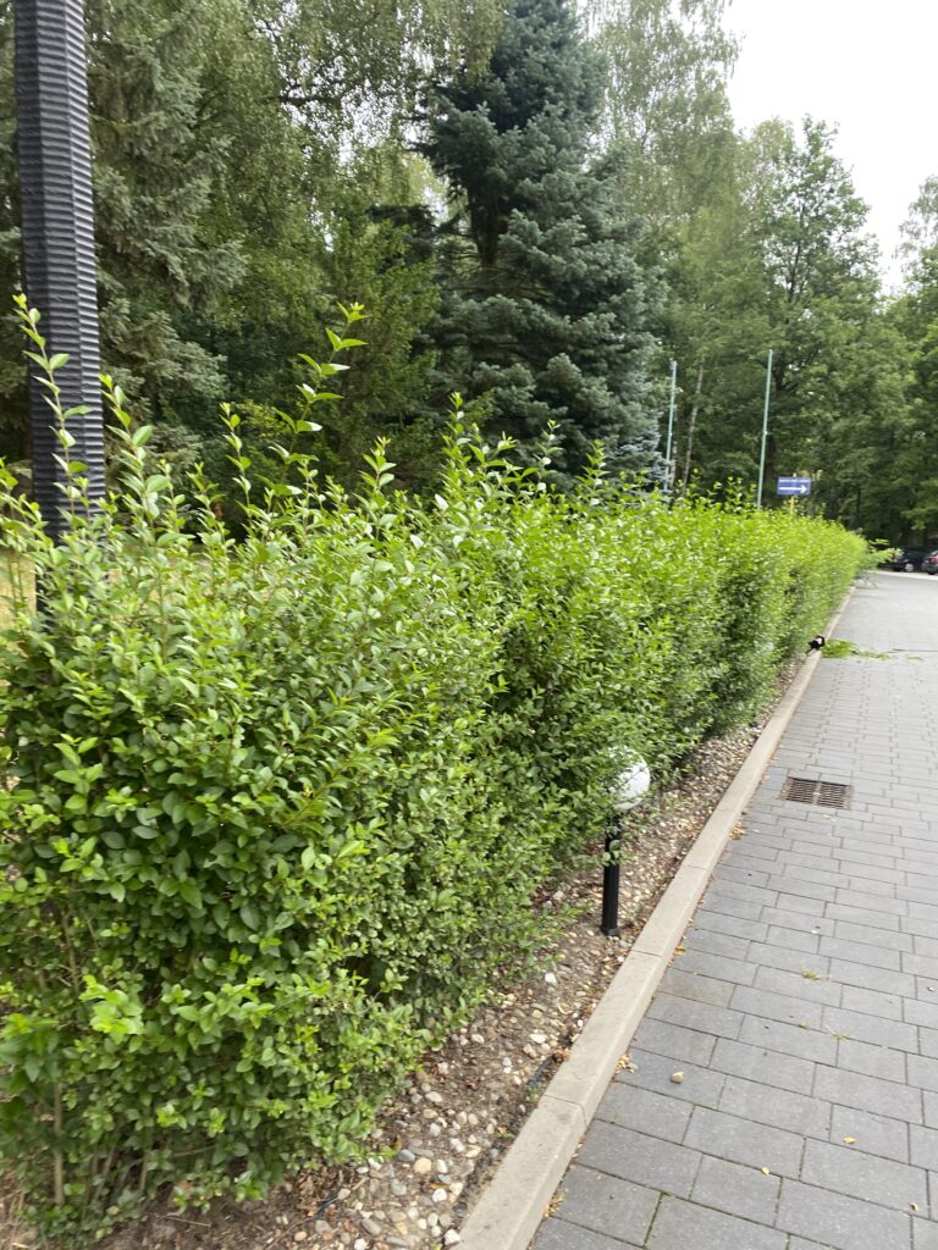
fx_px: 939
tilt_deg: -5.0
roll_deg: -2.5
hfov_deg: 53.1
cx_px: 469
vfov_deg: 67.3
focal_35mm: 26
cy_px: 625
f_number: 1.8
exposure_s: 1/121
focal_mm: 4.25
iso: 100
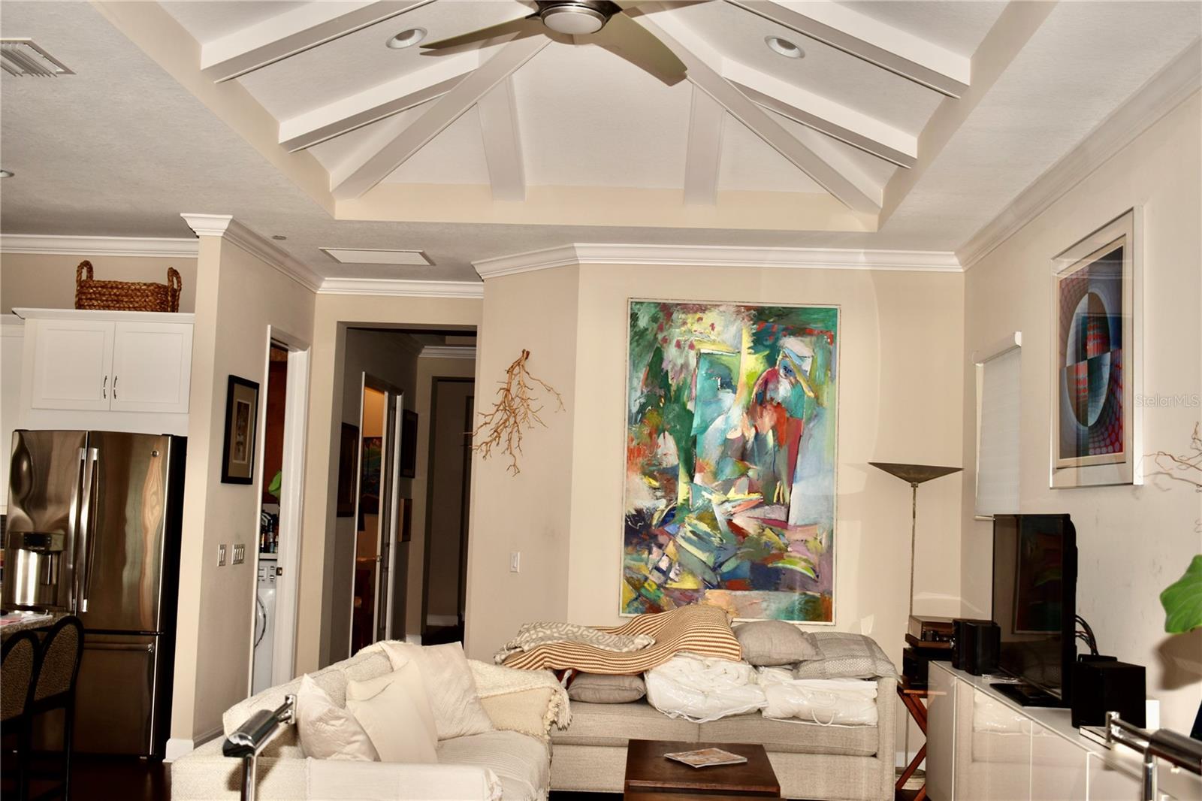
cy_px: 400
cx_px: 601
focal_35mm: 38
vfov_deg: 35.5
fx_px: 1252
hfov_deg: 51.3
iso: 100
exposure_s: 1/60
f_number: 4
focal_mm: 25
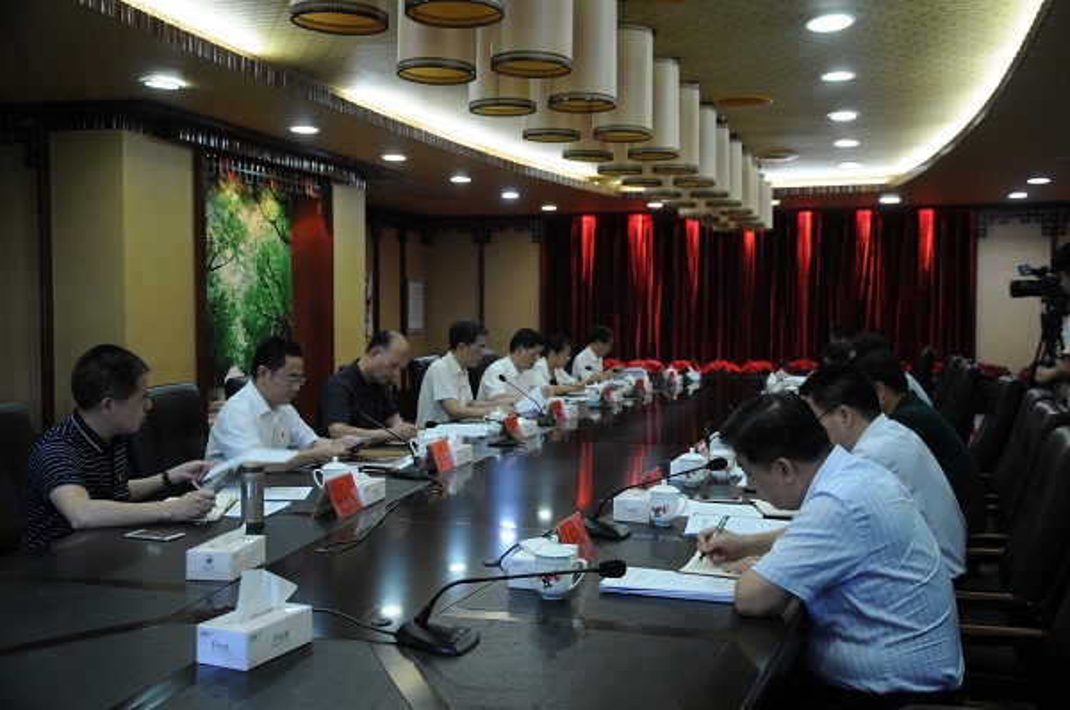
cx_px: 535
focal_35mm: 38
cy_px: 355
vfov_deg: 35.4
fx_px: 1113
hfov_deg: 51.4
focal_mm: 25
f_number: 4
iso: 500
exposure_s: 1/30
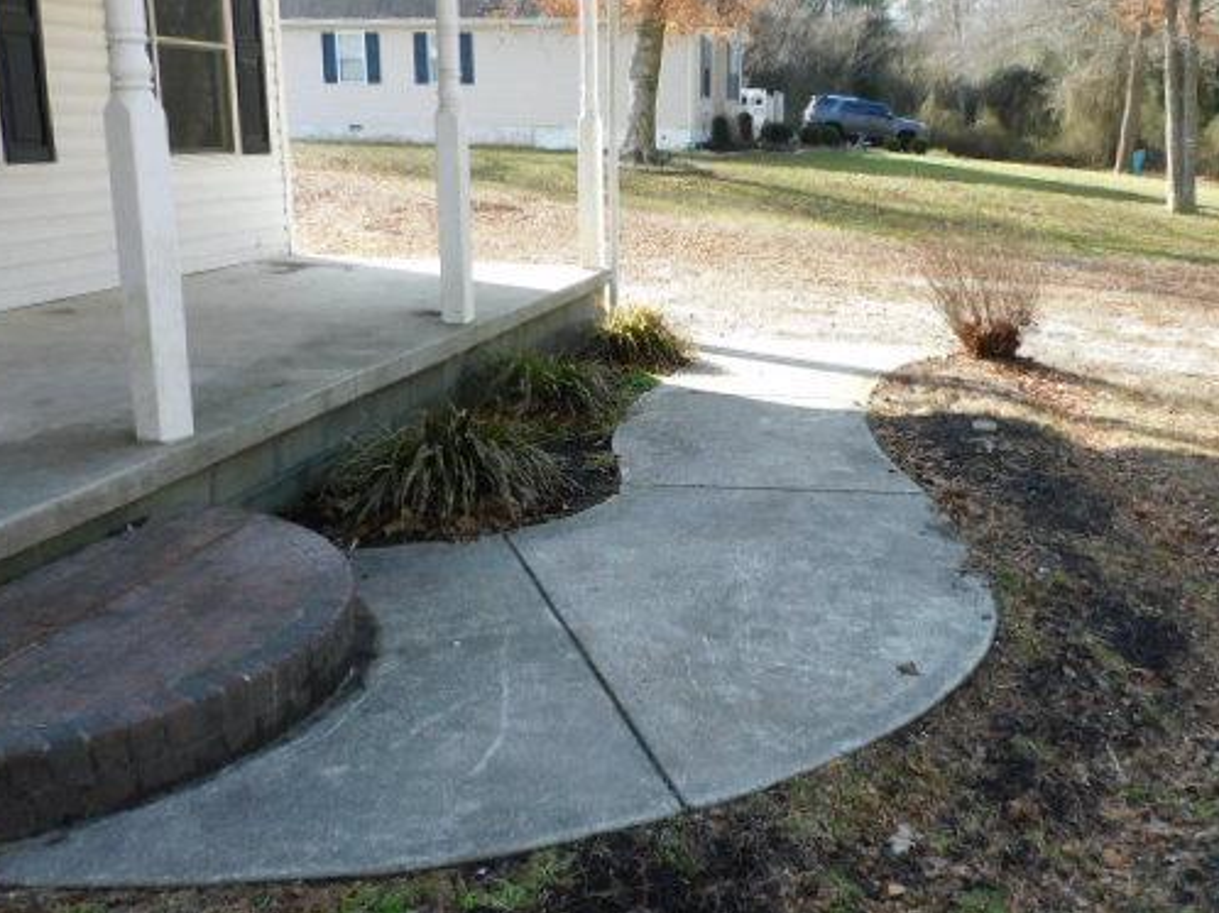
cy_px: 465
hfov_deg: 51.3
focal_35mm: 36
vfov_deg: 39.6
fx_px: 1267
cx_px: 673
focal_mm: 5
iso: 125
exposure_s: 1/320
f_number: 3.5
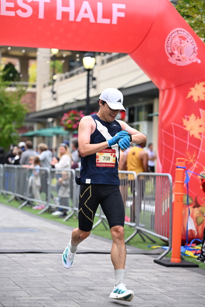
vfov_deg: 22.4
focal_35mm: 91
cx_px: 102
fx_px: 777
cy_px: 154
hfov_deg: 15.0
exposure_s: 1/2000
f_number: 2.8
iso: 1250
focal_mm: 91
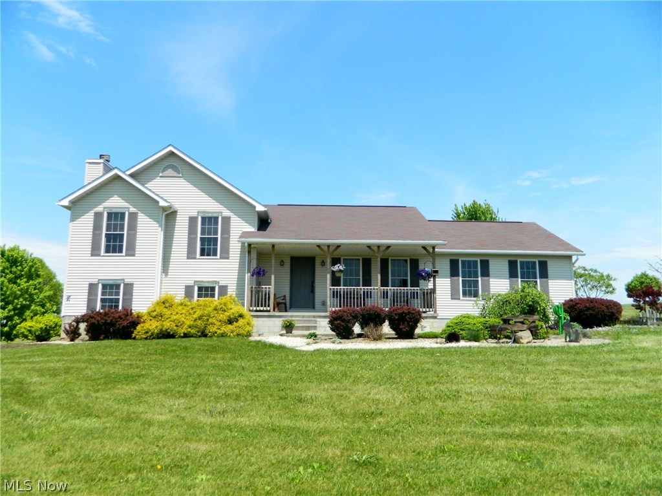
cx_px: 331
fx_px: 478
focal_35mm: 25
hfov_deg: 69.4
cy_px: 248
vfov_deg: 54.8
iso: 80
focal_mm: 4.5
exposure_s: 1/160
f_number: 8.7
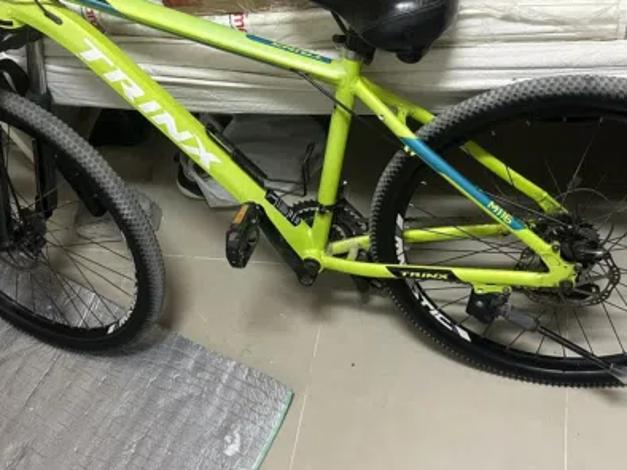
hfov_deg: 47.9
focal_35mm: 39
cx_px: 325
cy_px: 178
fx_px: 706
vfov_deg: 36.6
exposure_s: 1/50
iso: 500
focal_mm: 6.86
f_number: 1.78
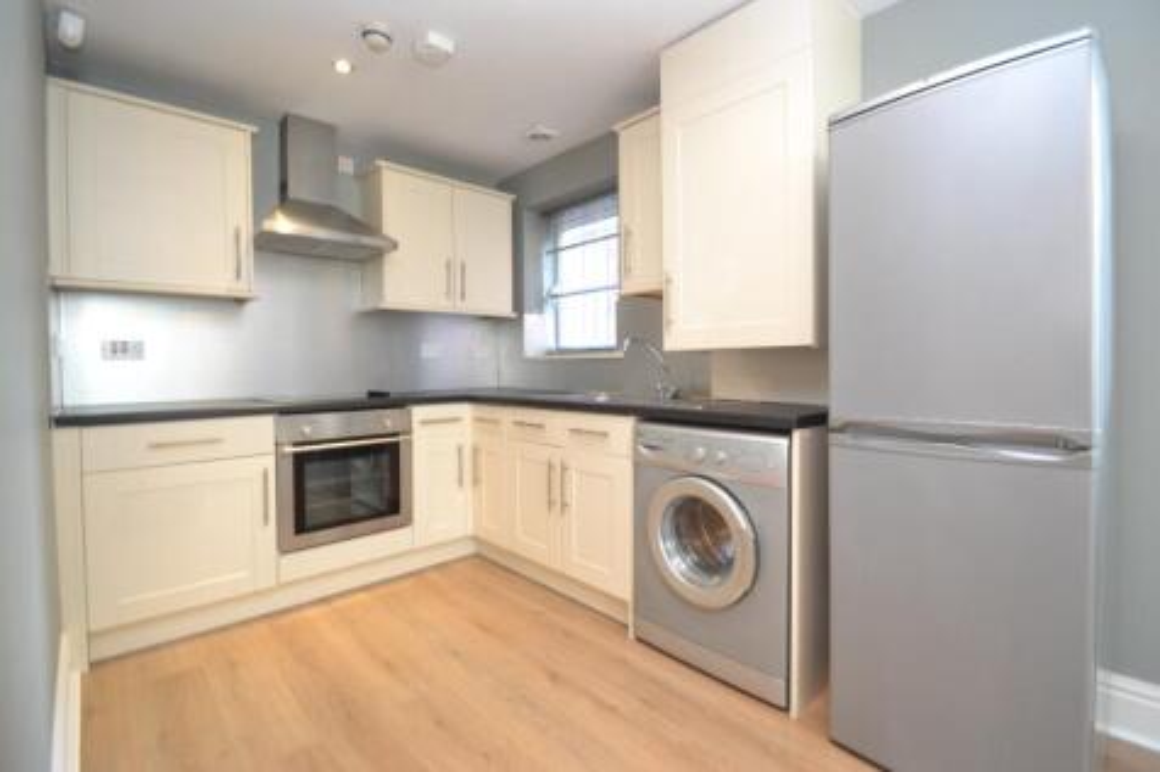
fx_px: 483
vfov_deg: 77.3
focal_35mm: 15
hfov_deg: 100.4
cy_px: 386
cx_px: 580
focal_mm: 10
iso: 100
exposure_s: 1/2
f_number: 3.5
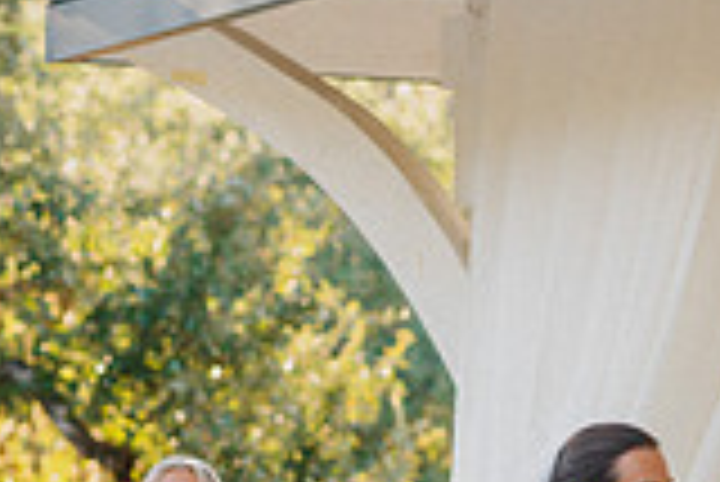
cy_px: 757
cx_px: 289
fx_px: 5345
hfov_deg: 7.7
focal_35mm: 267
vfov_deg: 5.1
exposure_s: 1/640
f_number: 2.8
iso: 200
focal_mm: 70
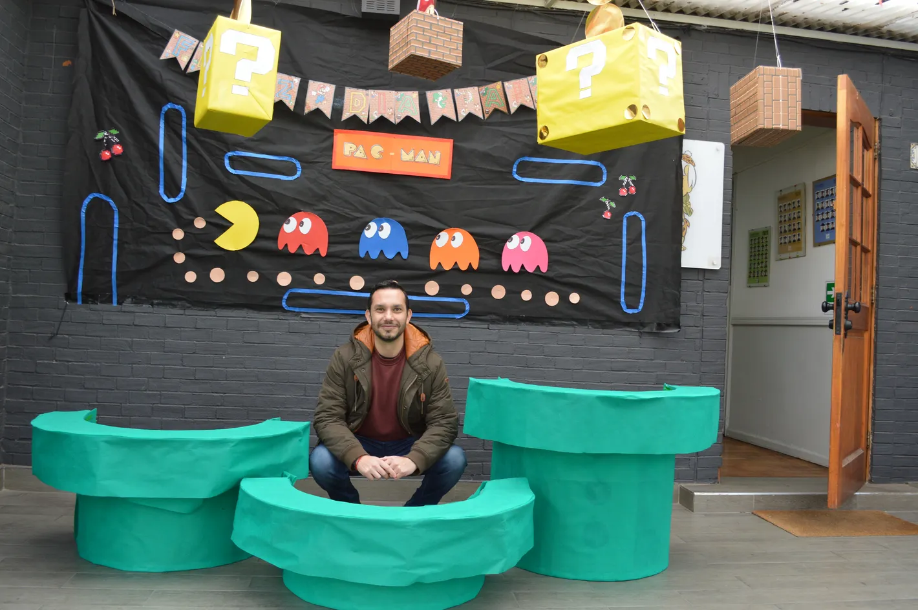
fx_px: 764
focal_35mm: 30
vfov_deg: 43.5
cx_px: 459
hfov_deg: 62.0
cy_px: 305
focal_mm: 20
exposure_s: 1/100
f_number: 5
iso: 400
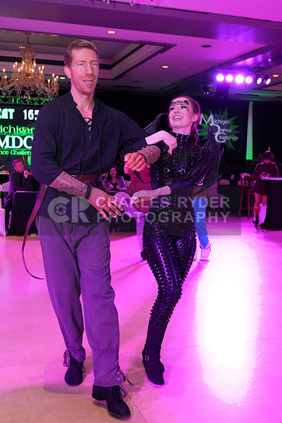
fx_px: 470
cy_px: 212
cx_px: 141
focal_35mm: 40
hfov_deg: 33.4
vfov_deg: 48.4
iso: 3200
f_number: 6.3
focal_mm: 40
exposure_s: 1/250
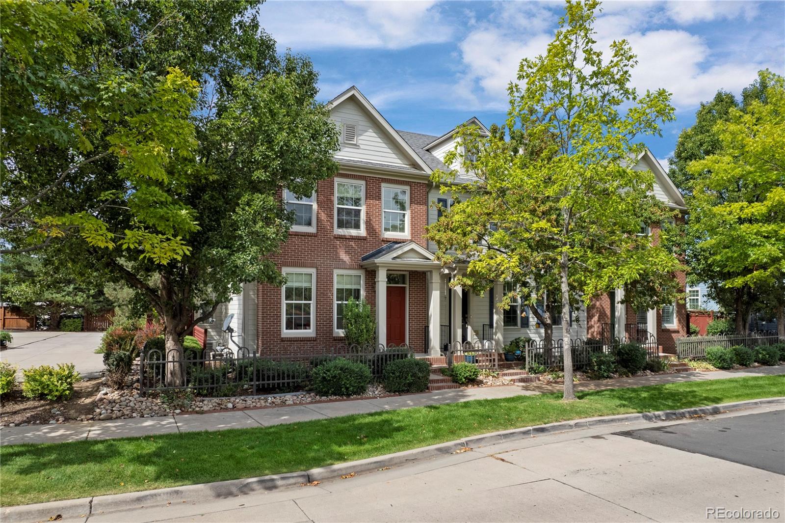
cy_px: 262
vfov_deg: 57.2
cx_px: 392
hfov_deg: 78.6
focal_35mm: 22
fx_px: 479
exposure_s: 1/1500
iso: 100
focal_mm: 8.38
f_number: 2.8
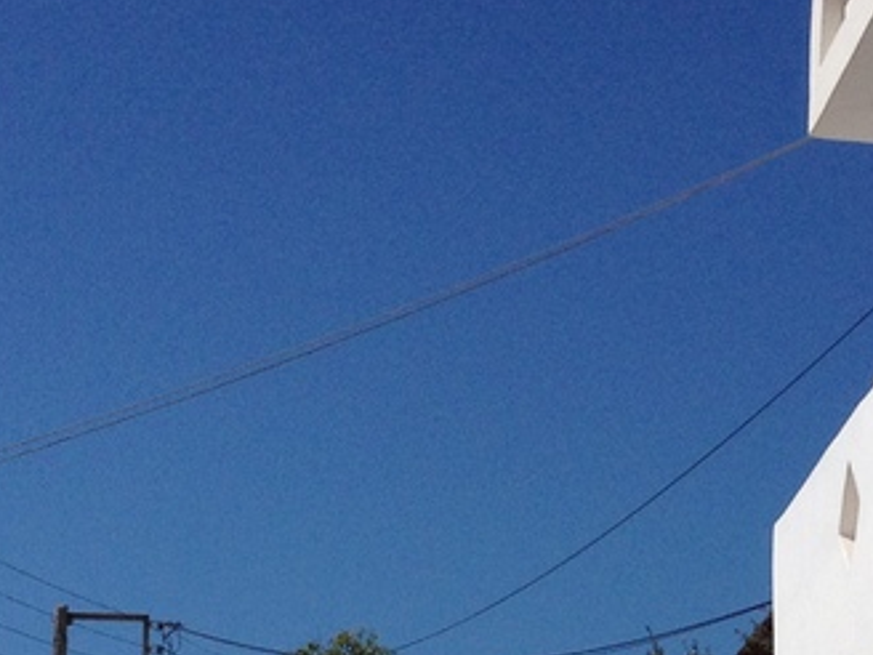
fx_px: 3228
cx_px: 625
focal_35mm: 128
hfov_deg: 15.4
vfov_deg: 11.0
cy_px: 1070
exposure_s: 1/5025
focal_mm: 4.28
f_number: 2.4
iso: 50
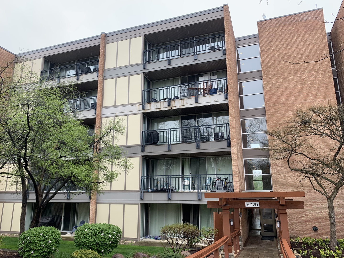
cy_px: 129
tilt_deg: +13.2
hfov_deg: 67.3
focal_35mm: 26
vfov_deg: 53.1
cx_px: 172
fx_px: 258
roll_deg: +0.3
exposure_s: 1/125
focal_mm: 4.25
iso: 25
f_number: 1.8
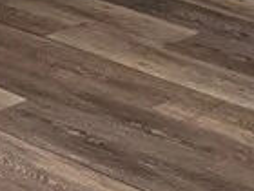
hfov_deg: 10.7
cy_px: -329
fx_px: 1284
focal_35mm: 175
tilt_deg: -5.1
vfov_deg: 7.7
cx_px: 428
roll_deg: -1.9
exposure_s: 1/236
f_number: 1.78
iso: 160
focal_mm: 6.76
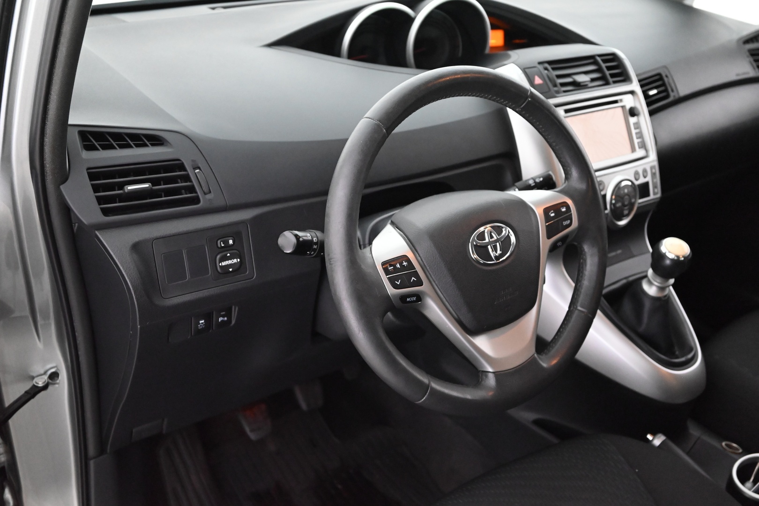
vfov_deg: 37.9
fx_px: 738
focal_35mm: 35
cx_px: 380
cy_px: 253
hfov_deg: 54.4
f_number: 5
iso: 8000
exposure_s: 1/60
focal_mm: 35
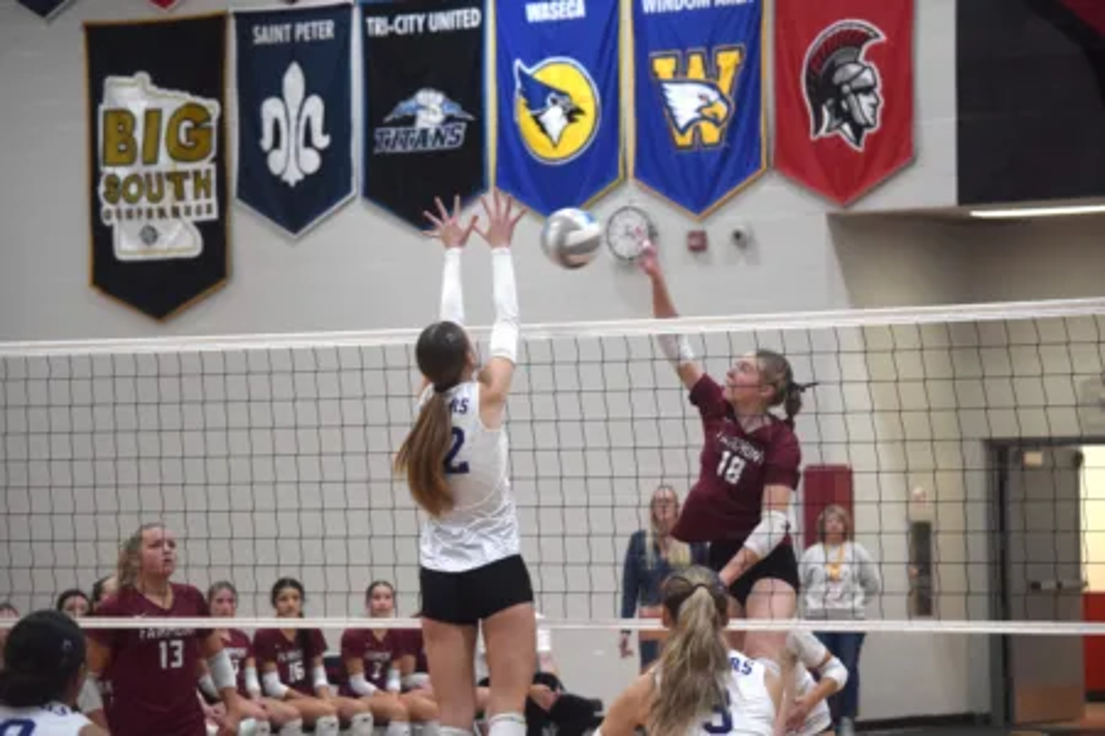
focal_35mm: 147
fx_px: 4512
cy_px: 368
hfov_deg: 14.0
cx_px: 552
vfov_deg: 9.3
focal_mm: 98
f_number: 4.5
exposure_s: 1/400
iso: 3200
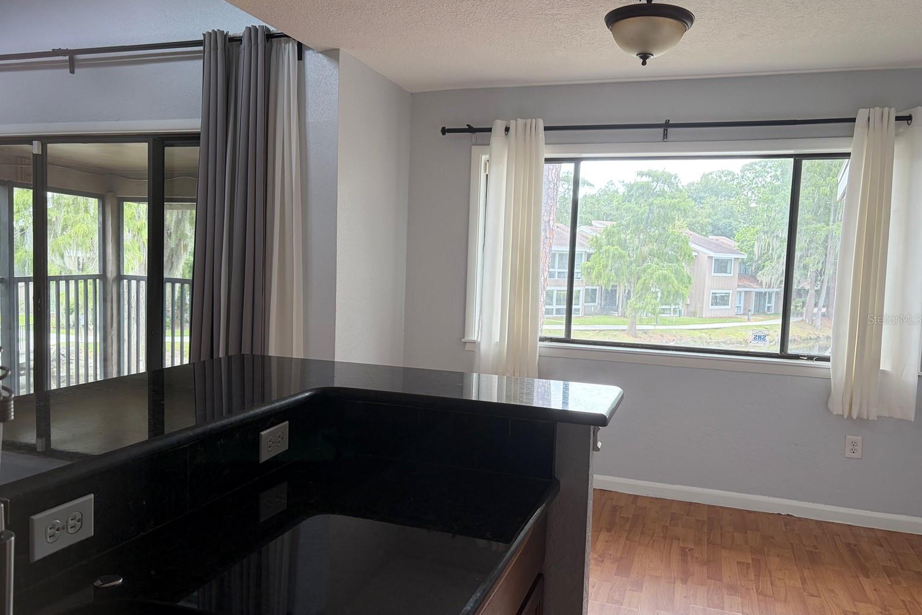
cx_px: 446
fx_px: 717
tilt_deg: -4.1
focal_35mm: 28
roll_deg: -2.9
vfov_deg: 46.4
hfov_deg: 65.5
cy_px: 319
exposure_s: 1/152
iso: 64
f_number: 1.6
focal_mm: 5.96
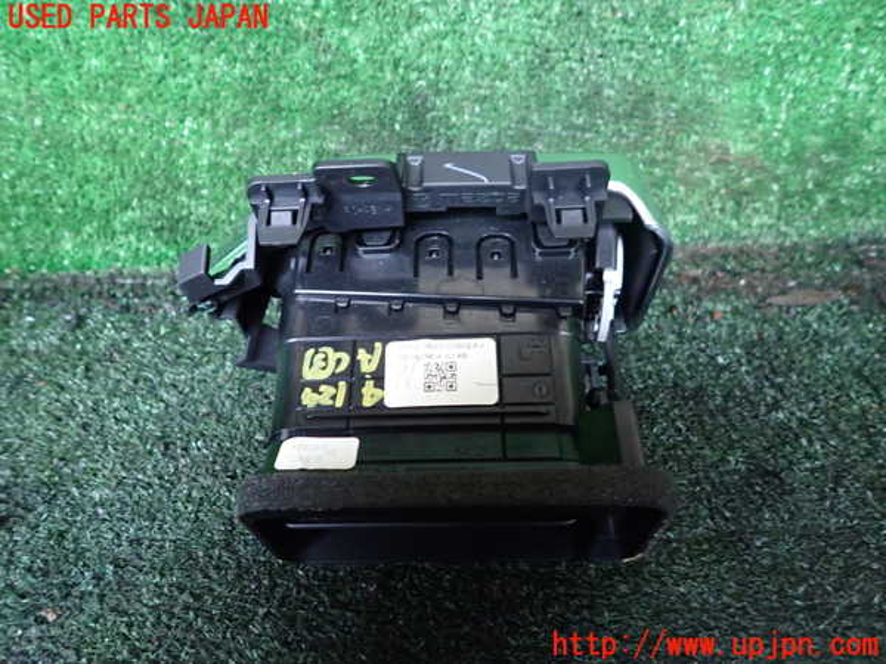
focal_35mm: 25
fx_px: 640
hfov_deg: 69.4
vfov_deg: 54.9
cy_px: 332
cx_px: 443
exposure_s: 1/30
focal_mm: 4.5
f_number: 2
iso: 800
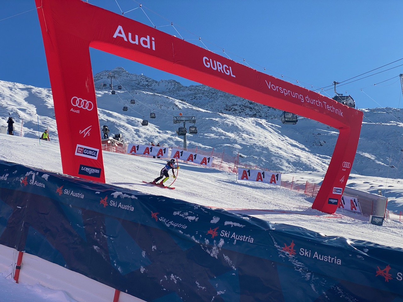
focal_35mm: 52
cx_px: 202
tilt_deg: +13.6
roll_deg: +3.7
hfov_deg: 36.8
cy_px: 151
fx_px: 605
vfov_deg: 28.0
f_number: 2
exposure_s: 1/2994
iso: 20
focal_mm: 6
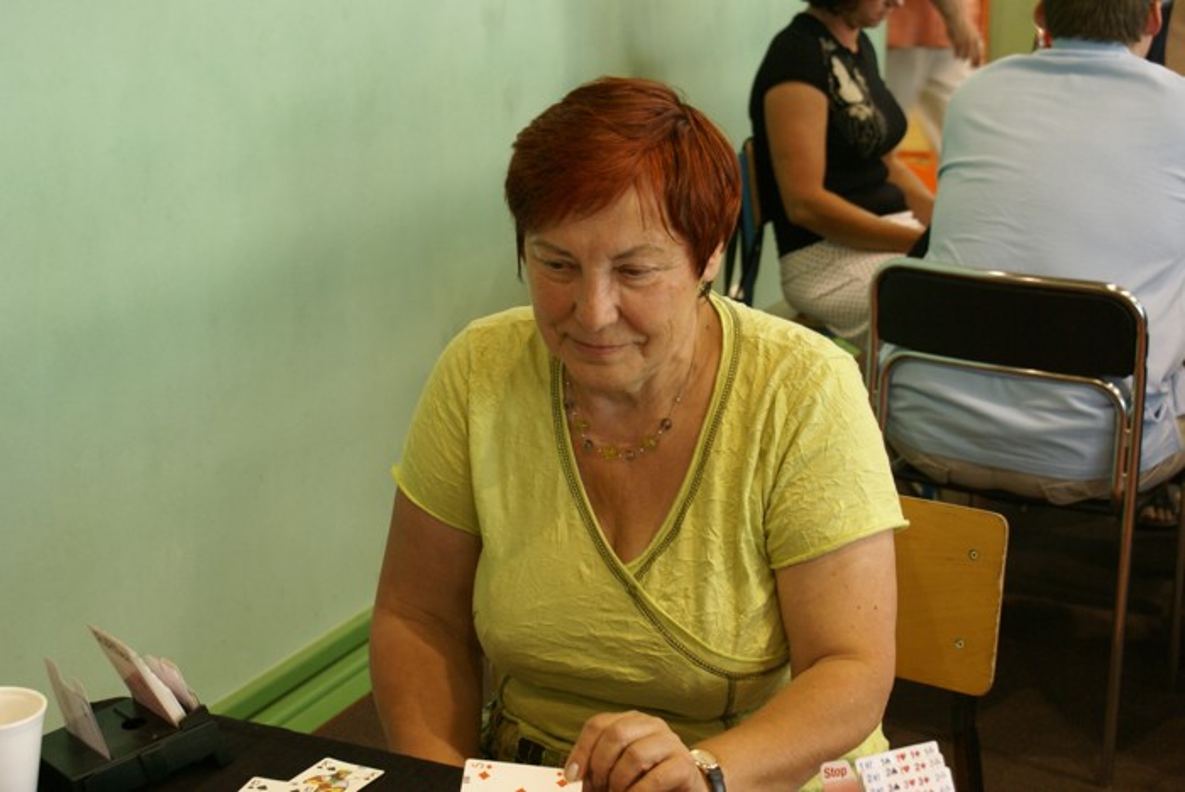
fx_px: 2224
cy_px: 396
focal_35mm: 68
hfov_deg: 29.8
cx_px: 592
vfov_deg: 20.2
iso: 400
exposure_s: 1/15
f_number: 5.6
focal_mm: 45
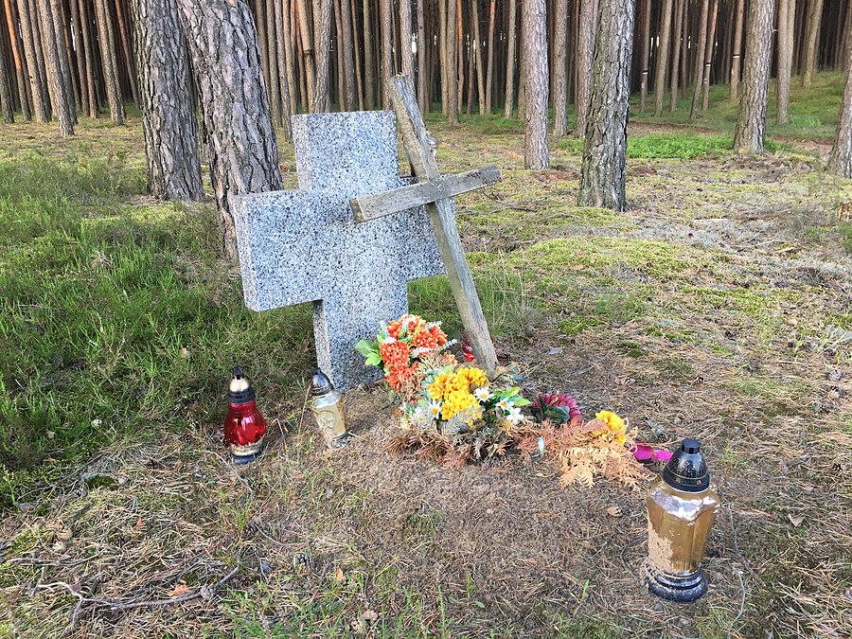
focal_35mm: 29
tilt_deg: -16.5
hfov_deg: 61.7
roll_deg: +0.3
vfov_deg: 48.2
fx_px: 714
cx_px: 426
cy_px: 320
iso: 32
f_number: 2.2
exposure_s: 1/33
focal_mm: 4.15
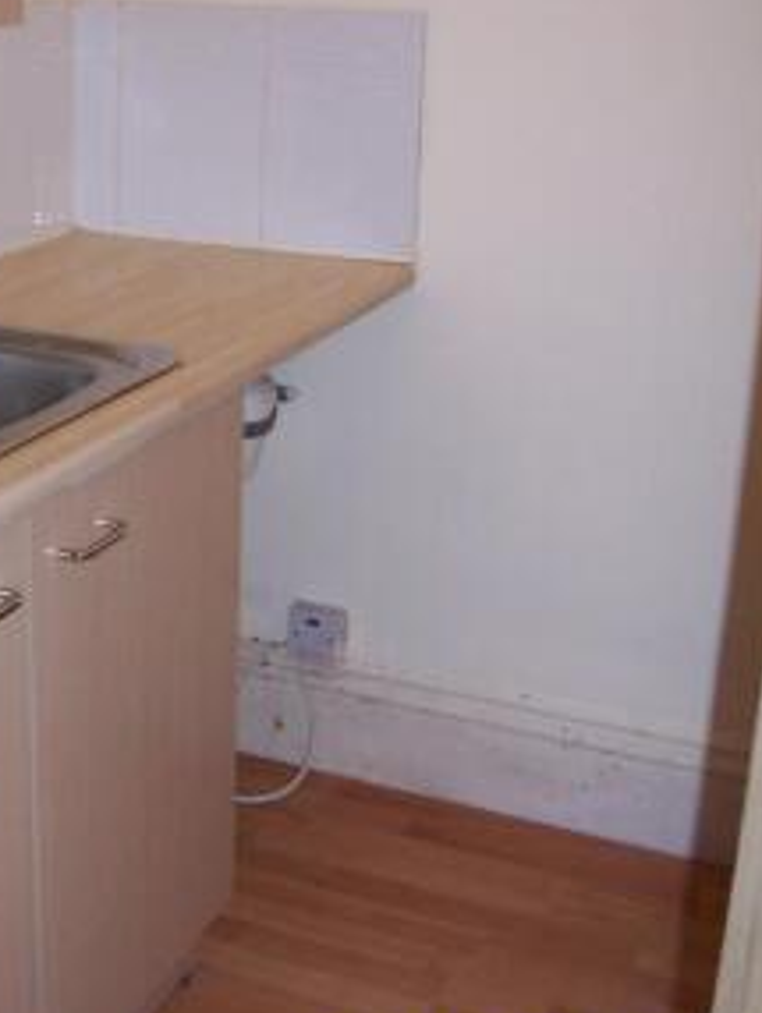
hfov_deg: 26.3
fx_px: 1612
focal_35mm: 55
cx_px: 188
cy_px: 420
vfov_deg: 34.8
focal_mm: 6
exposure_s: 1/60
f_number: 3
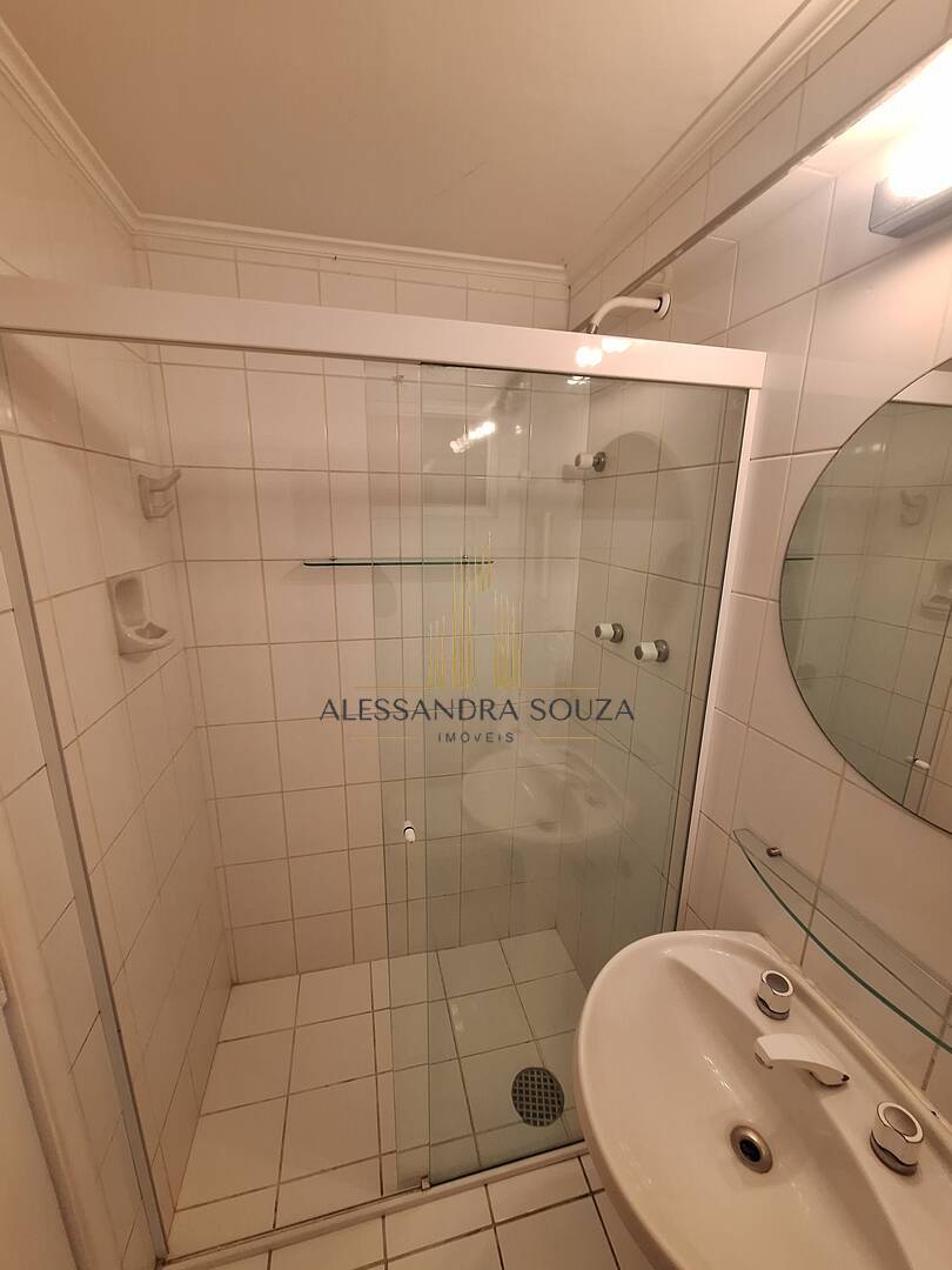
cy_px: 635
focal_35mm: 13
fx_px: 477
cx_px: 476
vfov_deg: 106.2
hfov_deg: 89.9
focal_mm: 1.74
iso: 160
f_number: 2.2
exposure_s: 1/40
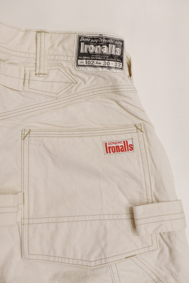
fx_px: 370
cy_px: 142
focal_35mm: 47
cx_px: 94
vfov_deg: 41.9
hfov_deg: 28.7
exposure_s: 1/50
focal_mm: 17.06
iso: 1600
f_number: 5.6
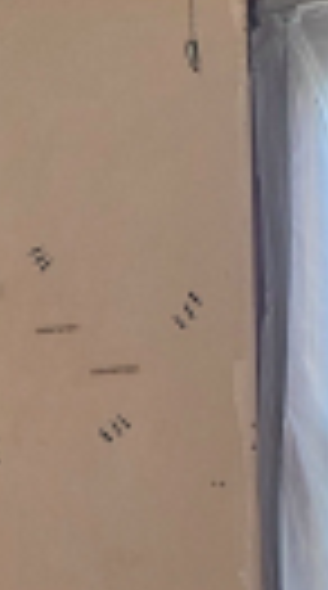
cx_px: -213
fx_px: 1993
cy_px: 441
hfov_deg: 9.1
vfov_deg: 16.7
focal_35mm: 128
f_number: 1.7
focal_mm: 6.3
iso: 40
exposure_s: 1/120
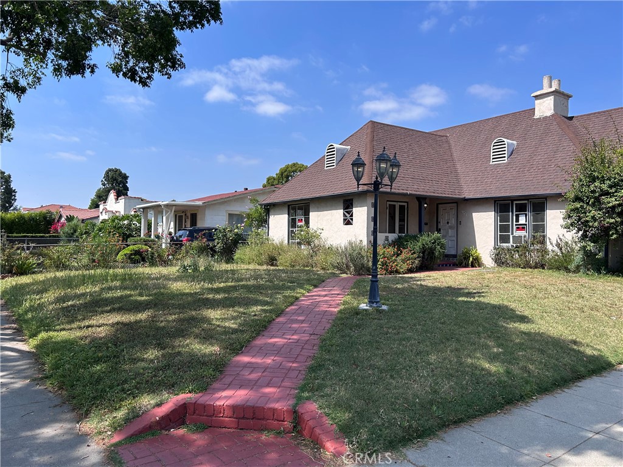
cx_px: 312
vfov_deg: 53.1
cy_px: 234
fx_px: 468
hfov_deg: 67.3
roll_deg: -2.2
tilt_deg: +2.3
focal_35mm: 26
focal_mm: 5.7
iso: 50
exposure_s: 1/3460
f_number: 1.5
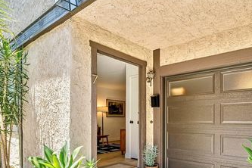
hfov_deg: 68.4
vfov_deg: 50.8
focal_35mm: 24
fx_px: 170
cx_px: 188
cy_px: 122
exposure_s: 1/10
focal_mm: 16.2
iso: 100
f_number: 13
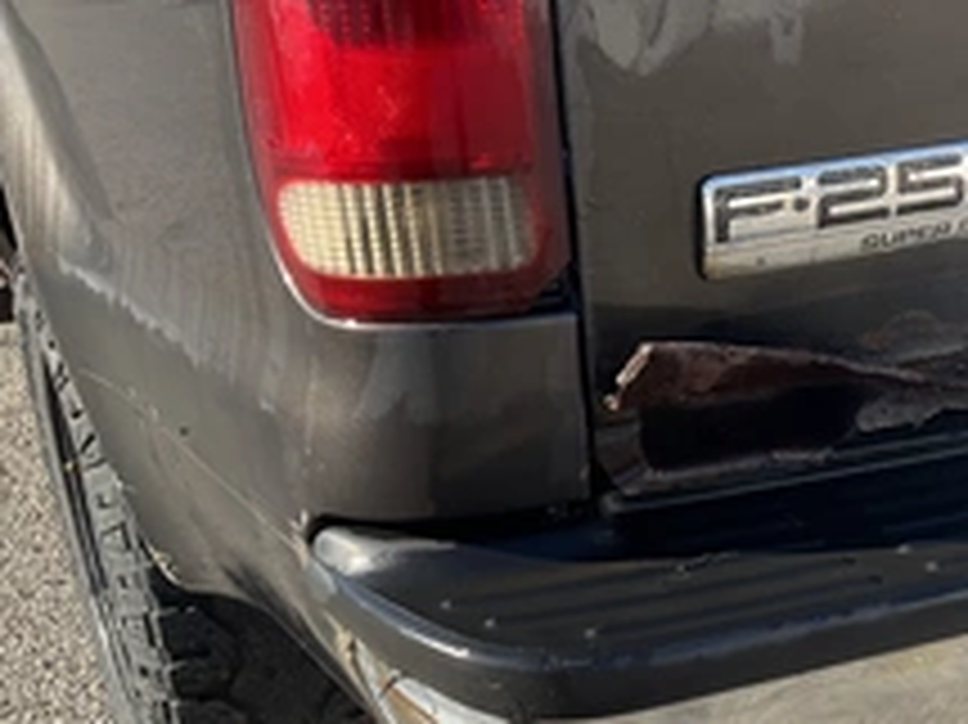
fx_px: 1509
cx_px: 756
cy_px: 634
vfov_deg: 26.2
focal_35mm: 54
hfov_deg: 34.6
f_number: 1.8
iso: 25
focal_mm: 3
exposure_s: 1/700
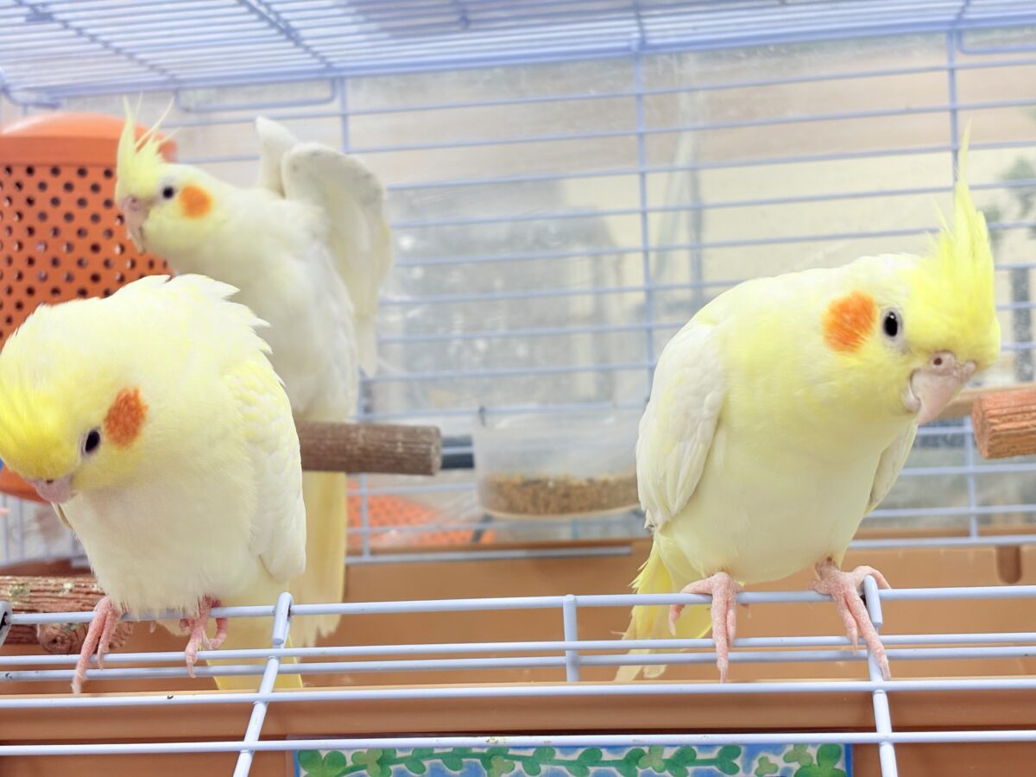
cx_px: 518
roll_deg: +2.9
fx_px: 1556
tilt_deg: +2.0
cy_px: 388
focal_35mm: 52
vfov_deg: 28.0
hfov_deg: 36.8
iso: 50
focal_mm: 5.96
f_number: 1.6
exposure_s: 1/121
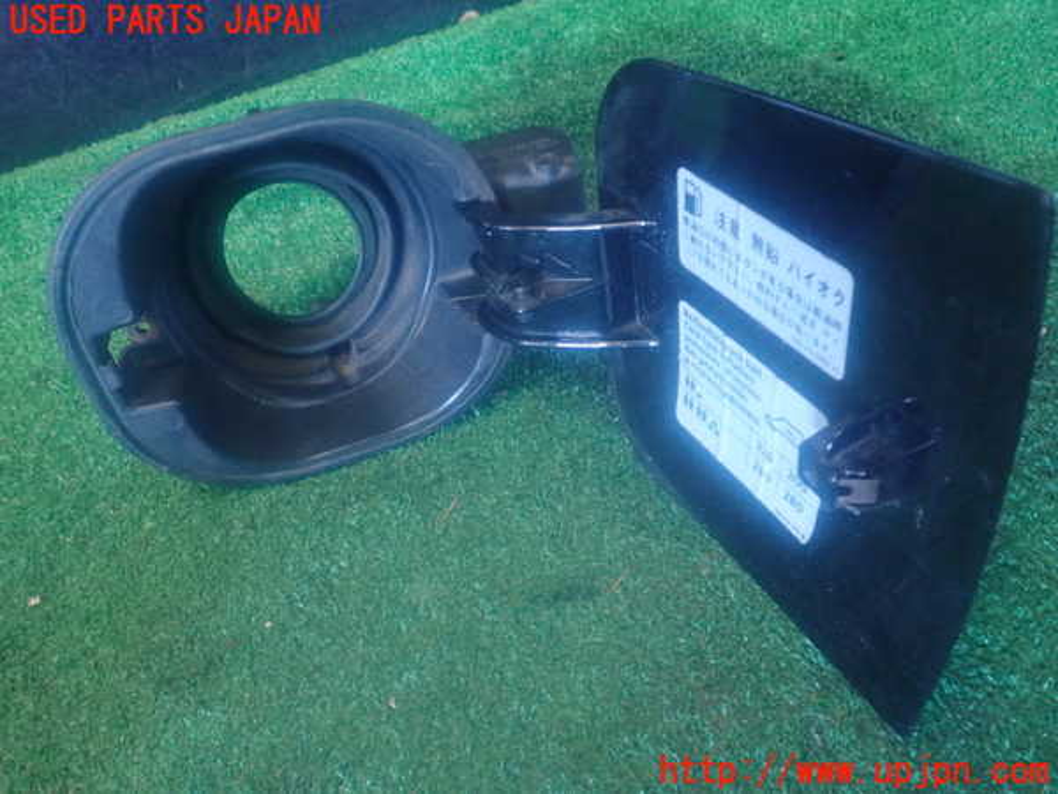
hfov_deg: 60.0
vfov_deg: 46.8
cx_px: 529
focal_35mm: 30
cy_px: 397
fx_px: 917
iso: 800
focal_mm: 5.5
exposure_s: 1/25
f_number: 2.3
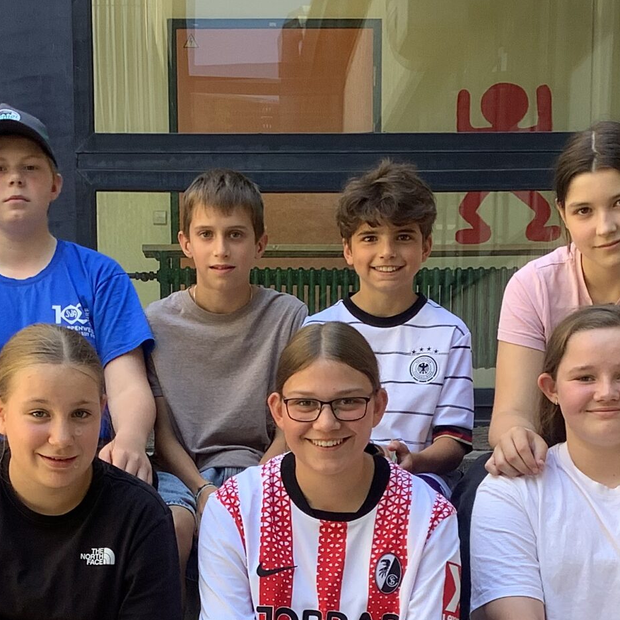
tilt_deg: -8.8
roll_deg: +0.2
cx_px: 246
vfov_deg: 22.2
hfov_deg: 23.0
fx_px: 1520
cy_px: 623
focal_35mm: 75
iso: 50
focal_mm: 3.3
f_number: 2.4
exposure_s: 1/120
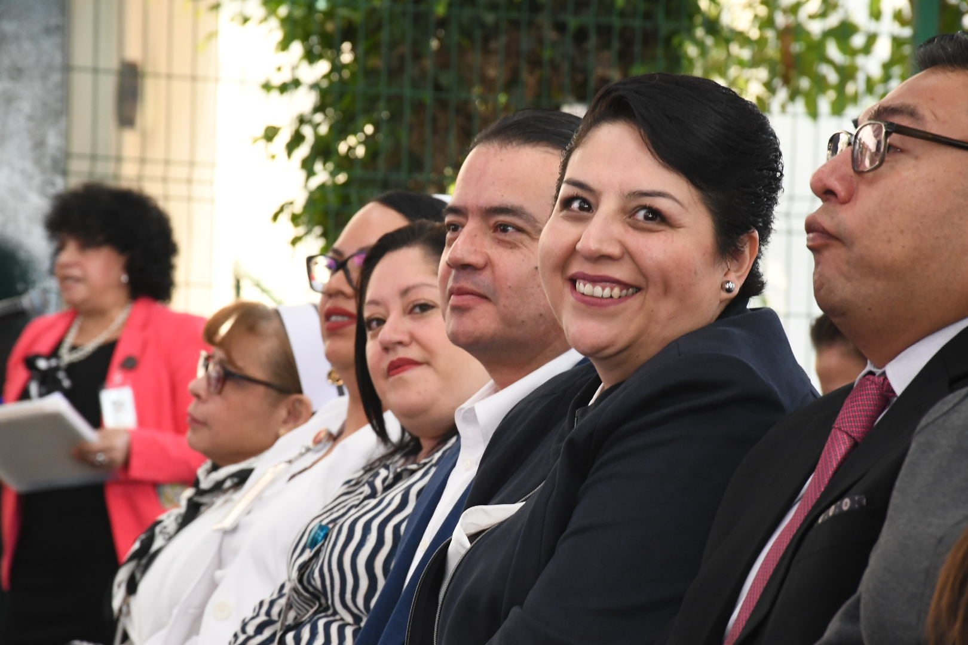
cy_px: 322
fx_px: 4678
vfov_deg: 7.9
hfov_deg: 11.8
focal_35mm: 174
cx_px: 484
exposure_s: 1/125
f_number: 10
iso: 2000
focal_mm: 116
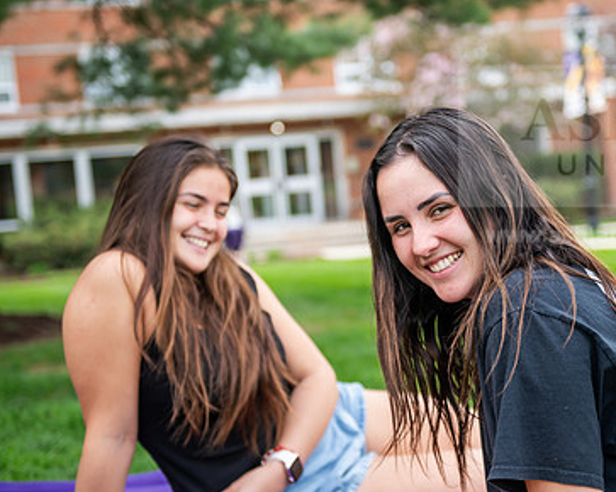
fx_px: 1312
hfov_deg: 26.3
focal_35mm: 72
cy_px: 271
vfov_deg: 21.2
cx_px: 407
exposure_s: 1/160
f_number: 2.8
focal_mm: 48
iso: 100
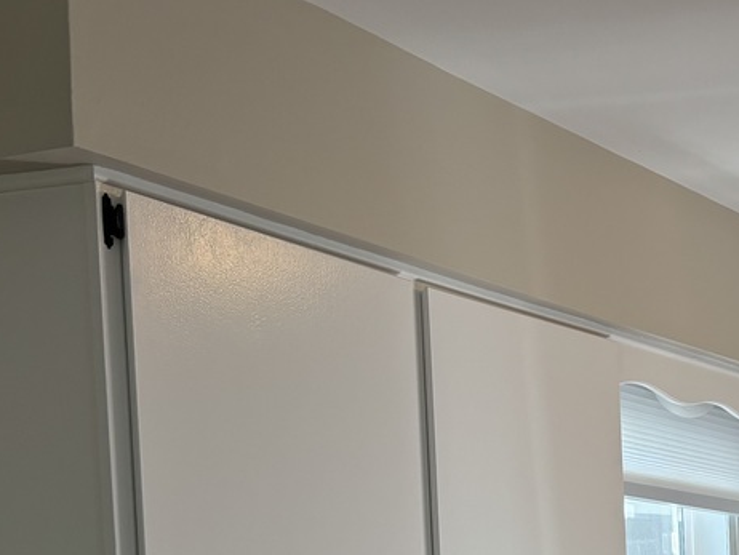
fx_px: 1730
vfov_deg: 16.6
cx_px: 989
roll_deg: +2.1
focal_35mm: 81
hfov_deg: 21.5
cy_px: 835
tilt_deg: -5.2
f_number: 1.6
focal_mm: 5.96
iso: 40
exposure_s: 1/120
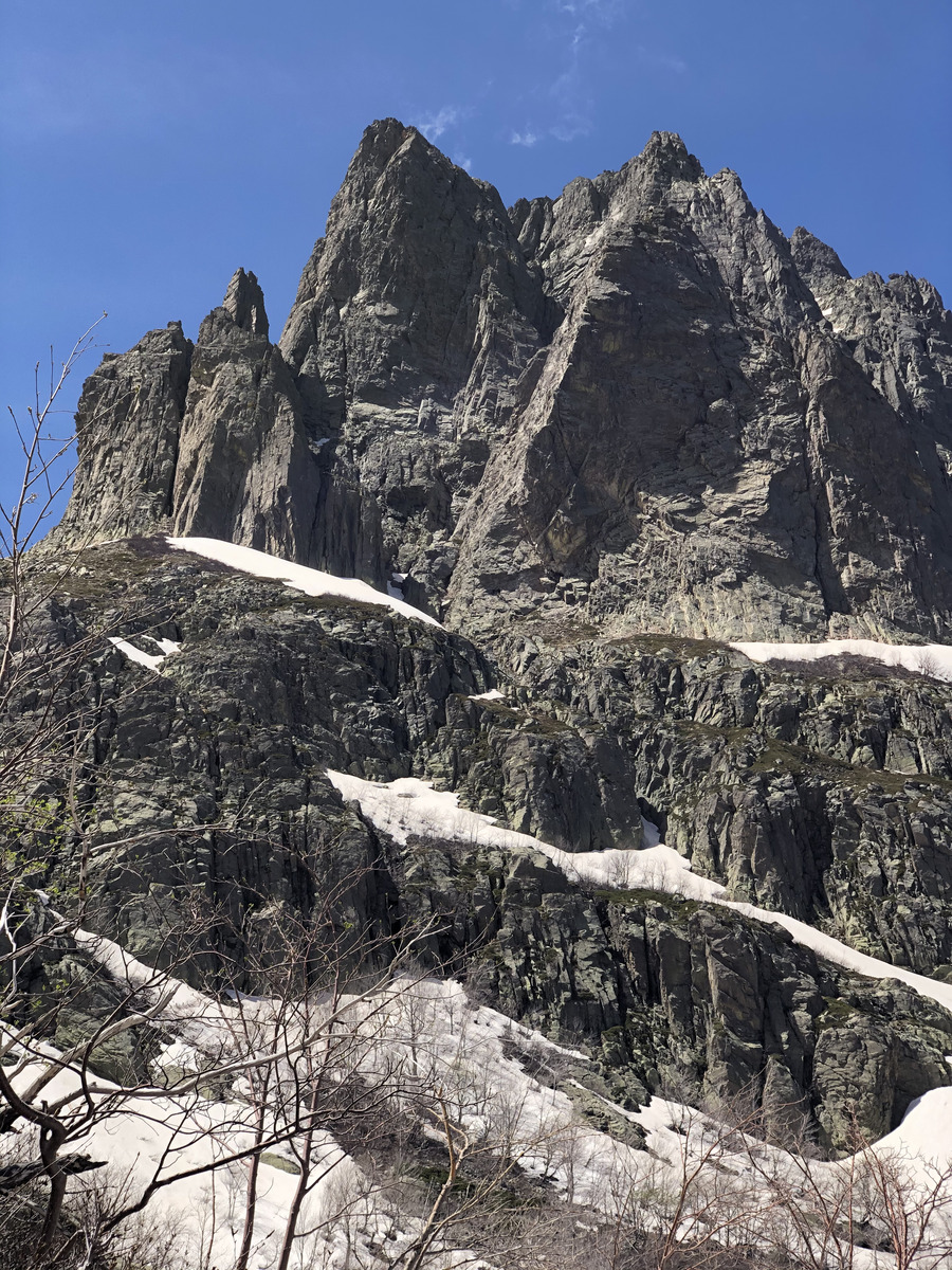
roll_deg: +3.5
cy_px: 635
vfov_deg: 36.8
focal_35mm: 52
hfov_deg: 28.0
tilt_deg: +25.9
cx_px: 476
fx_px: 1907
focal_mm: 6
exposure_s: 1/979
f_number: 2.4
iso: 16
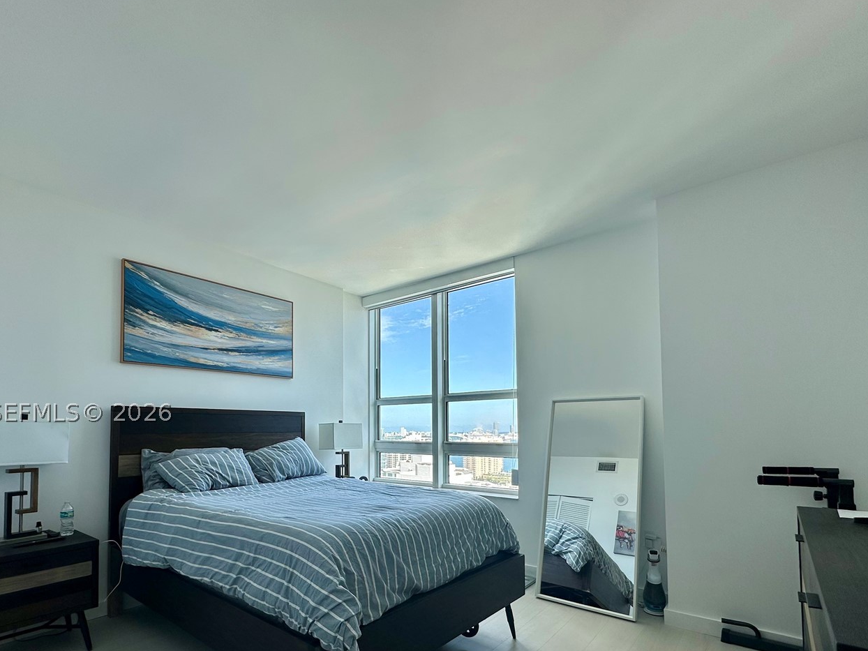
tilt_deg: +2.5
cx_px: 386
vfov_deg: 70.3
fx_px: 451
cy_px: 412
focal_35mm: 18
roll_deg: +0.1
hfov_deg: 87.4
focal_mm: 2.22
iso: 40
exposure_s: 1/267
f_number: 2.2
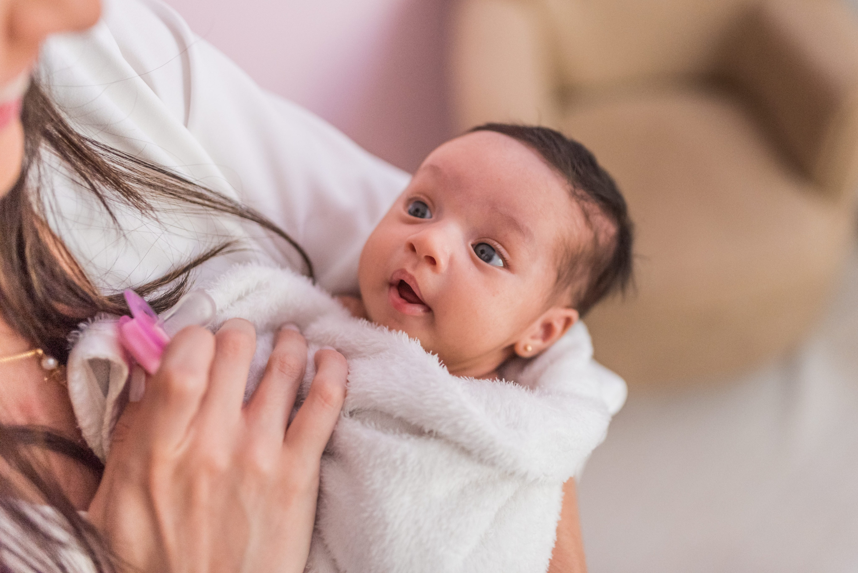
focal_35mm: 39
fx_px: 941
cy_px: 250
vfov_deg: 33.8
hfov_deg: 48.9
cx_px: 484
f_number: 1.6
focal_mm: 35
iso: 1600
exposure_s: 1/800
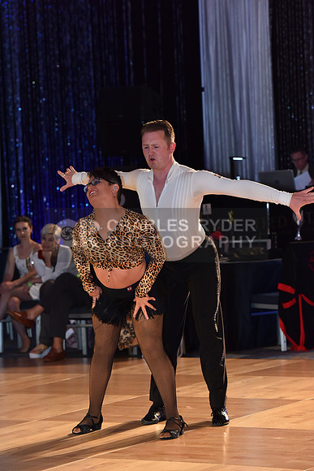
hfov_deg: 11.0
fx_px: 1634
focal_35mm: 125
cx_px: 157
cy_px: 236
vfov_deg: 16.4
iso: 2000
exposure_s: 1/250
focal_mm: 125
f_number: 5
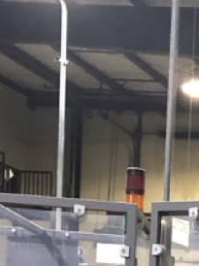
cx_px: 316
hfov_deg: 10.8
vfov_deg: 13.3
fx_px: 1006
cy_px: 504
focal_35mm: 131
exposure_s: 1/15
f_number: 1.8
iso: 100
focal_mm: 4
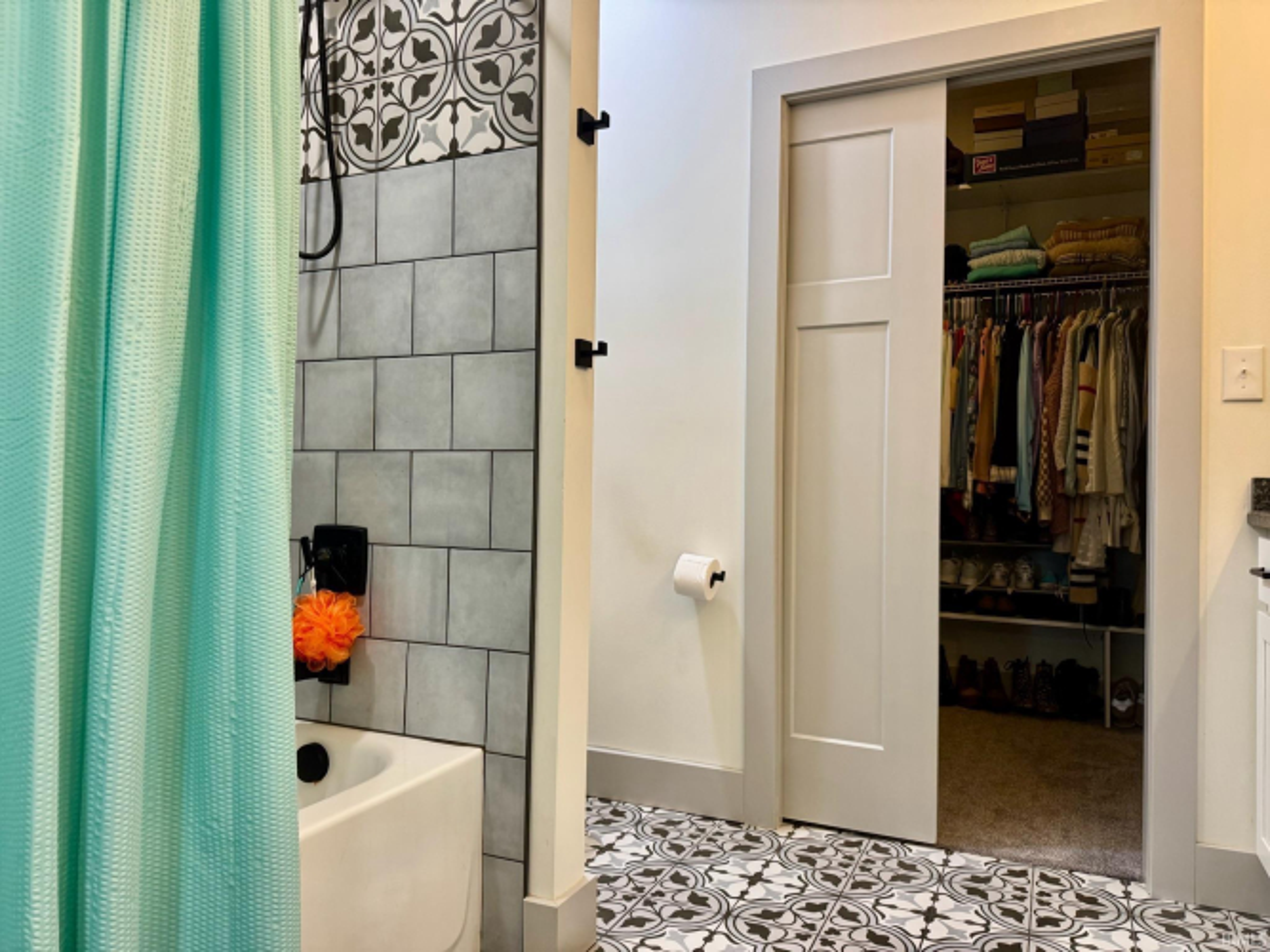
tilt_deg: -0.5
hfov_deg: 71.6
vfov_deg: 56.8
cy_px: 476
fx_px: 880
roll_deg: -1.3
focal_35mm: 24
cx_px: 635
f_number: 1.78
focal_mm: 6.76
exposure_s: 1/120
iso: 200
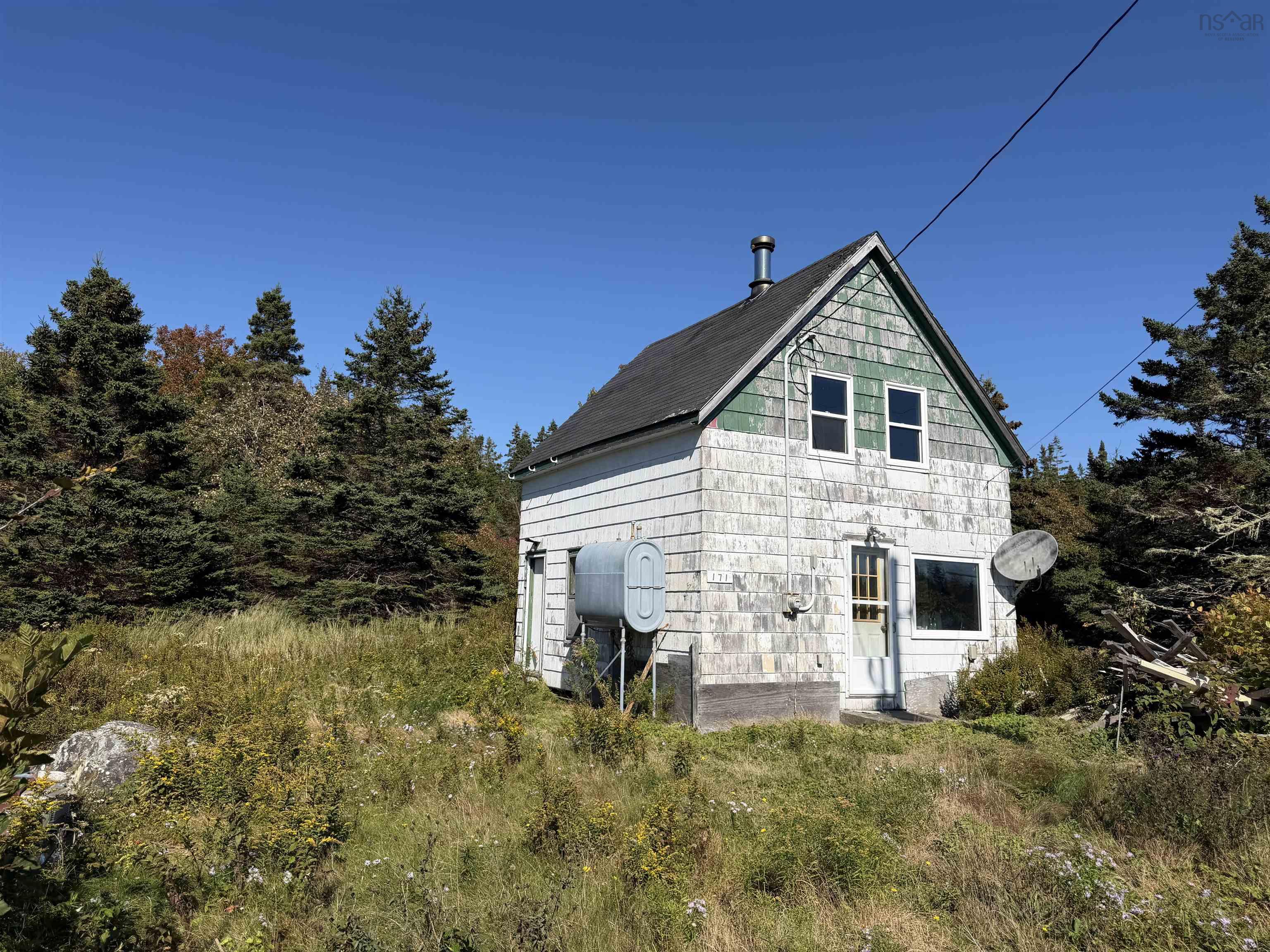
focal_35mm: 24
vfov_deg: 56.8
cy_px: 476
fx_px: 881
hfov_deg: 71.6
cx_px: 635
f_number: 1.78
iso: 80
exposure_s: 1/6173
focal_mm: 6.76
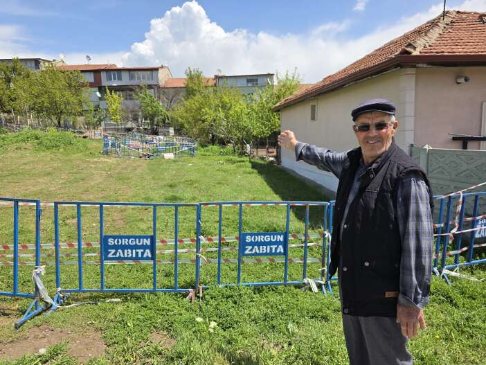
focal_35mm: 23
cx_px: 243
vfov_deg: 58.9
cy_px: 182
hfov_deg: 73.9
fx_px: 323
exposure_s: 1/744
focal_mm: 6.3
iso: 12
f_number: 1.7
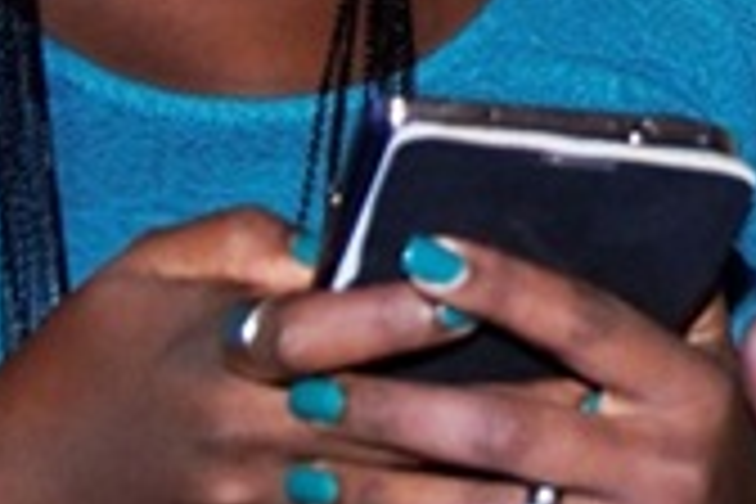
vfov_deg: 9.4
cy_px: -128
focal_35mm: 143
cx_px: 922
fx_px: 3003
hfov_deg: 13.9
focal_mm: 20
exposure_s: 1/13
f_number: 3.5
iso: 800
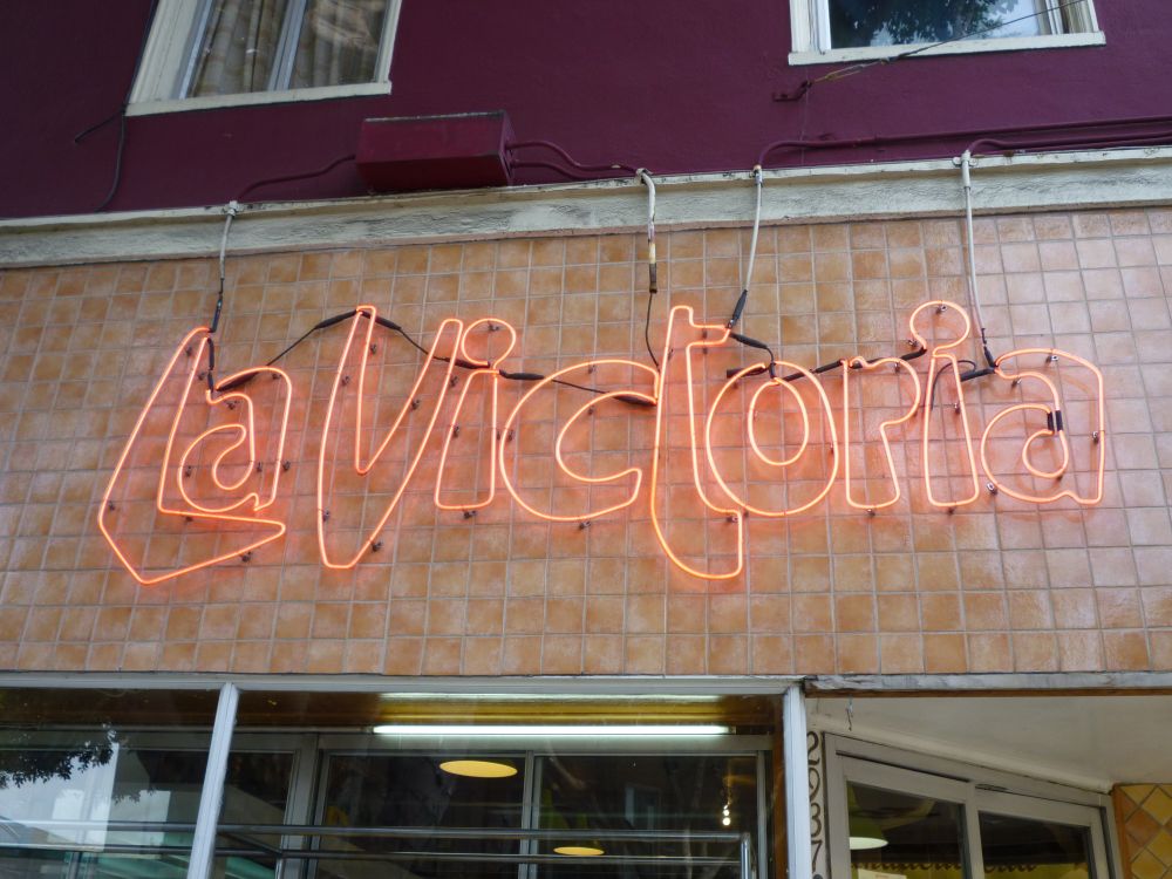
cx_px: 586
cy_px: 440
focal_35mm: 36
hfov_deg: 51.4
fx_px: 1219
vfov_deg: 39.7
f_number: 3.7
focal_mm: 6.3
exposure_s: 1/100
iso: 80
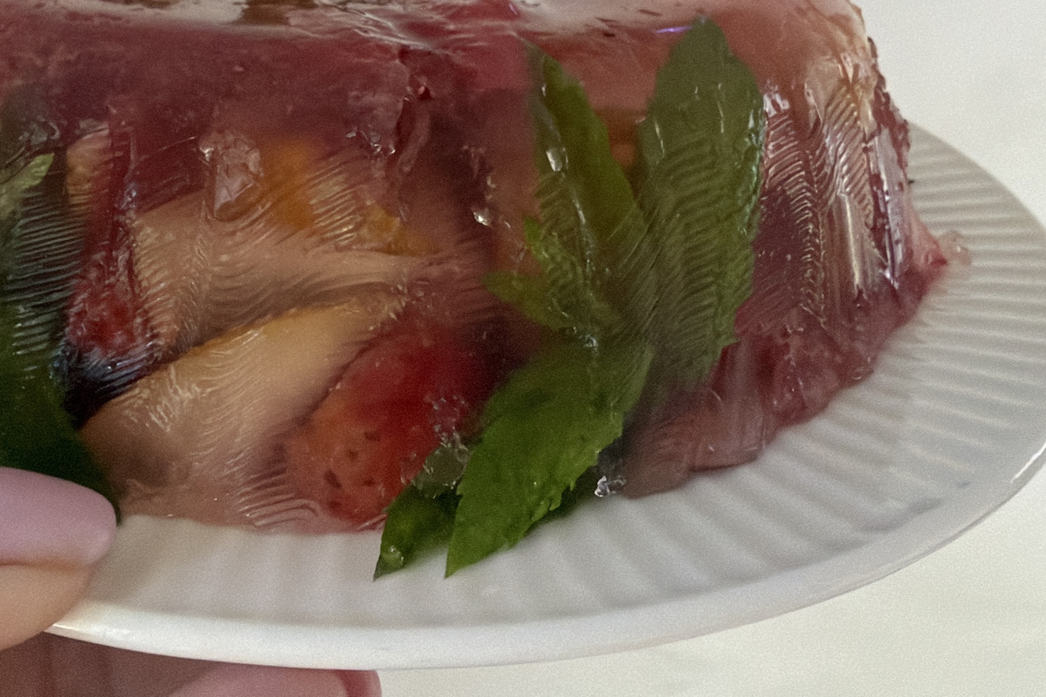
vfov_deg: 33.0
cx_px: 329
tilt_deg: -16.6
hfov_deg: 48.5
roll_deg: -0.4
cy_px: 114
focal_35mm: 39
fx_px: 1133
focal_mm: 2.22
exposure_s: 1/60
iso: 500
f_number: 2.2
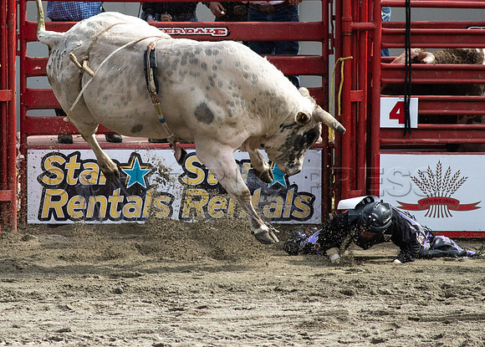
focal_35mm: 688
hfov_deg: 2.9
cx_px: 184
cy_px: 173
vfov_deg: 2.1
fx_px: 9477
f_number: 4
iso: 1250
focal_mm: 300
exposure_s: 1/8000
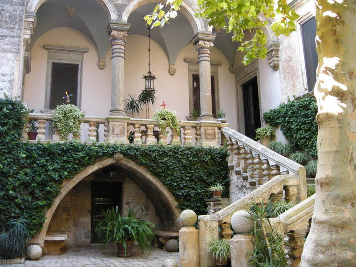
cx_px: 178
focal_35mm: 35
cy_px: 134
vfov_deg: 40.7
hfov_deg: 52.6
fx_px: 360
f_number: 2.7
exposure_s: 1/49
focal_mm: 7.5
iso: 89
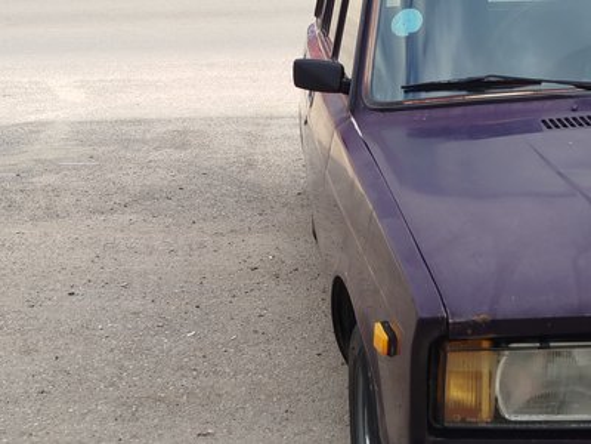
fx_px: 820
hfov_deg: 39.7
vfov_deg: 30.3
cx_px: 296
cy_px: 222
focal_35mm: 48
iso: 50
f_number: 1.7
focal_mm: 5.31
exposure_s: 1/298
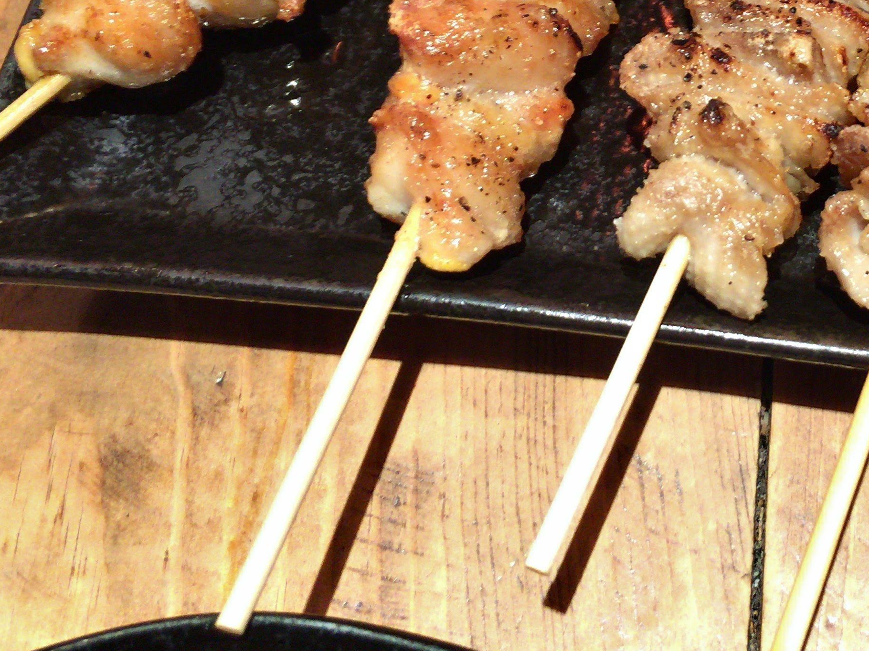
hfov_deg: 35.4
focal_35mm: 52
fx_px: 1305
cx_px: 717
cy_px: 83
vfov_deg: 27.2
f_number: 2.2
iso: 200
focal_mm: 4.15
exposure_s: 1/30
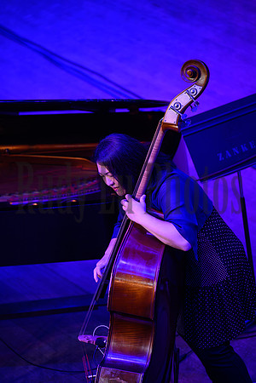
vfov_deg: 10.3
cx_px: 128
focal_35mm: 200
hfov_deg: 6.9
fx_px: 2133
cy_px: 192
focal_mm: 200
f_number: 2.8
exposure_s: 1/640
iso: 3200
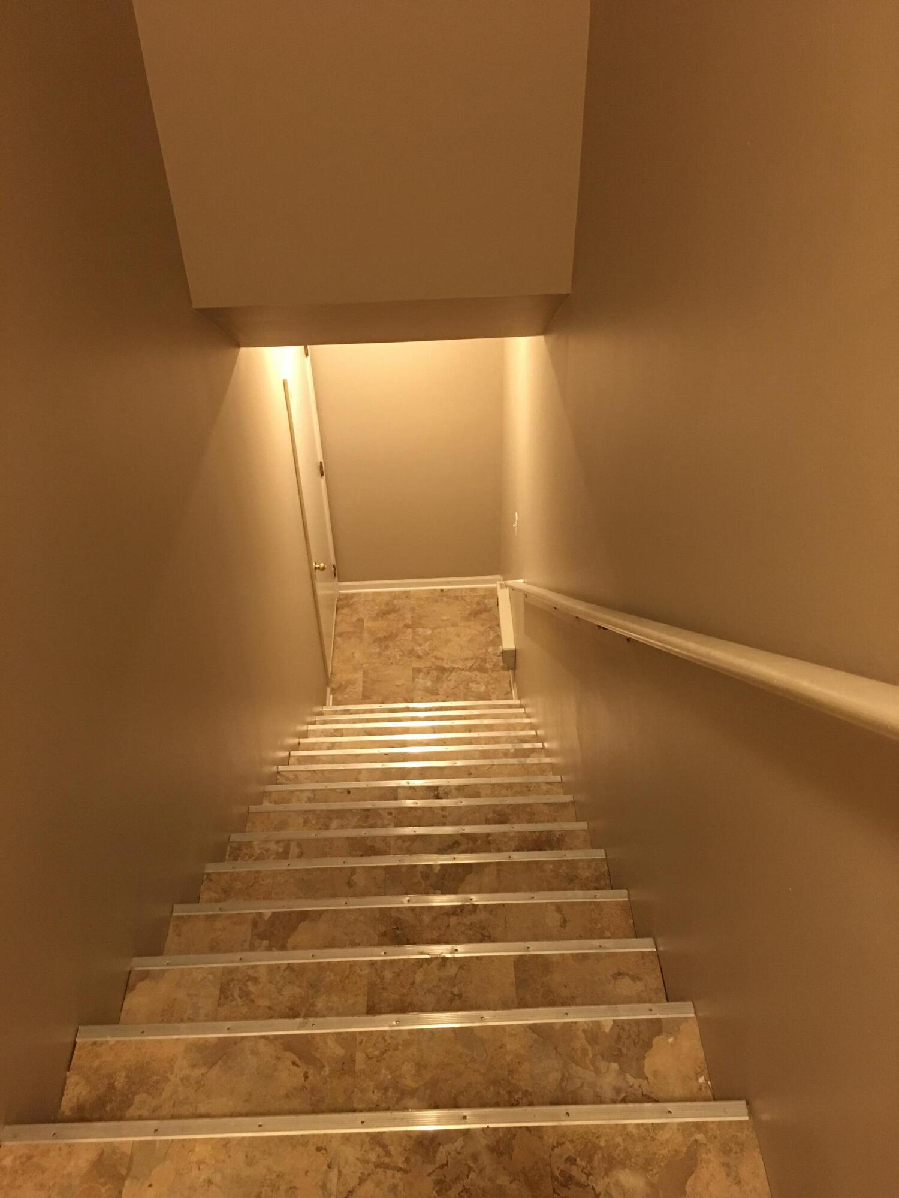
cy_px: 599
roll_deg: +1.6
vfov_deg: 61.7
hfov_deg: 48.2
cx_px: 450
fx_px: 1004
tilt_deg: -40.0
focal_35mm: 29
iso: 50
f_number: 2.2
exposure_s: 1/4
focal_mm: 4.15
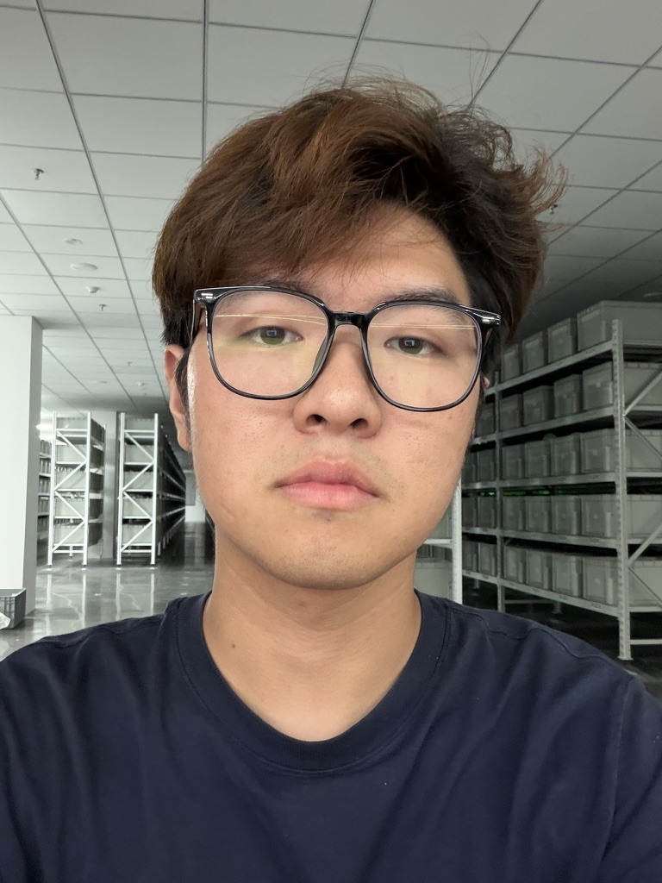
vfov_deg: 60.0
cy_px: 442
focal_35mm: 30
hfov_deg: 46.8
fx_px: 765
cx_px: 331
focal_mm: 2.71
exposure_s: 1/30
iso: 320
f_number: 1.9
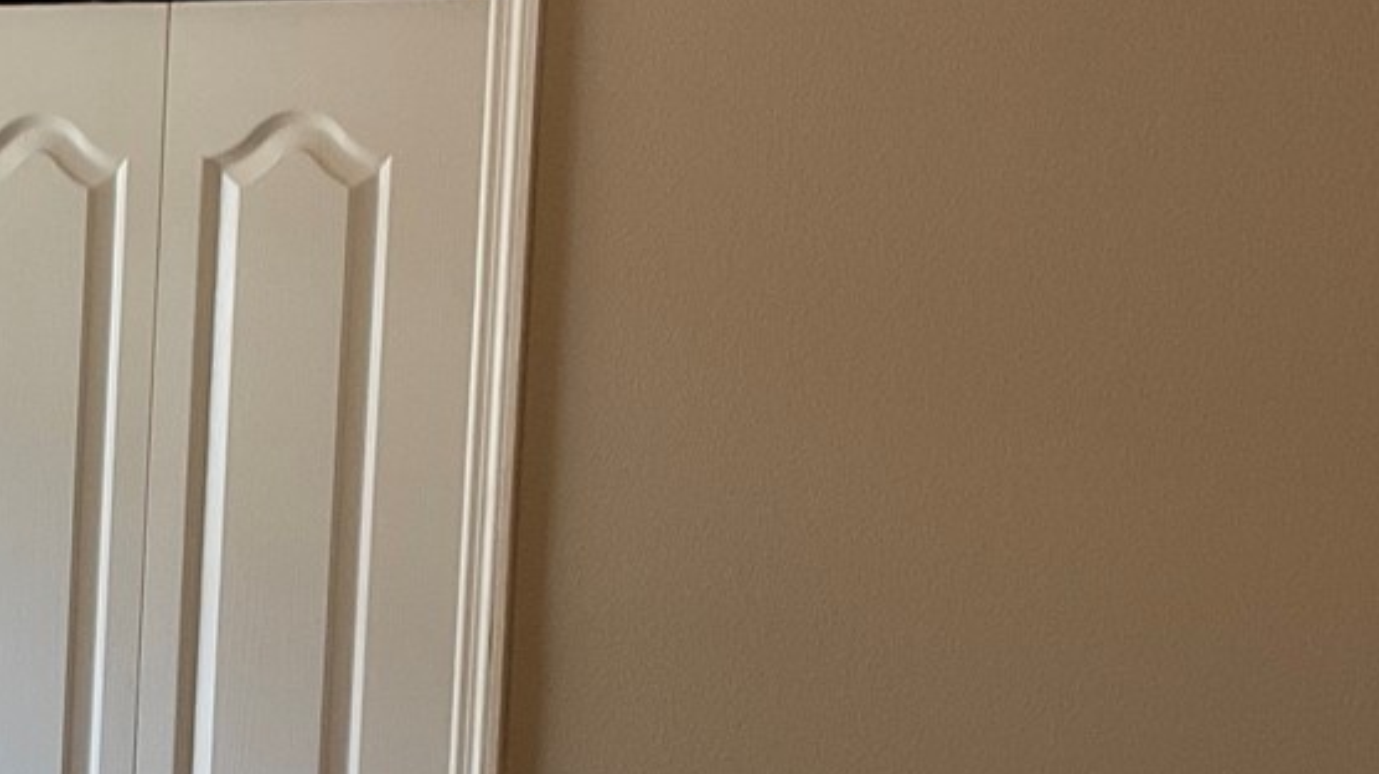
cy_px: 665
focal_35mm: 91
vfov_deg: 13.2
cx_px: -47
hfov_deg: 22.4
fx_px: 3326
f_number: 1.8
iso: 50
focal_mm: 3
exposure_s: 1/120
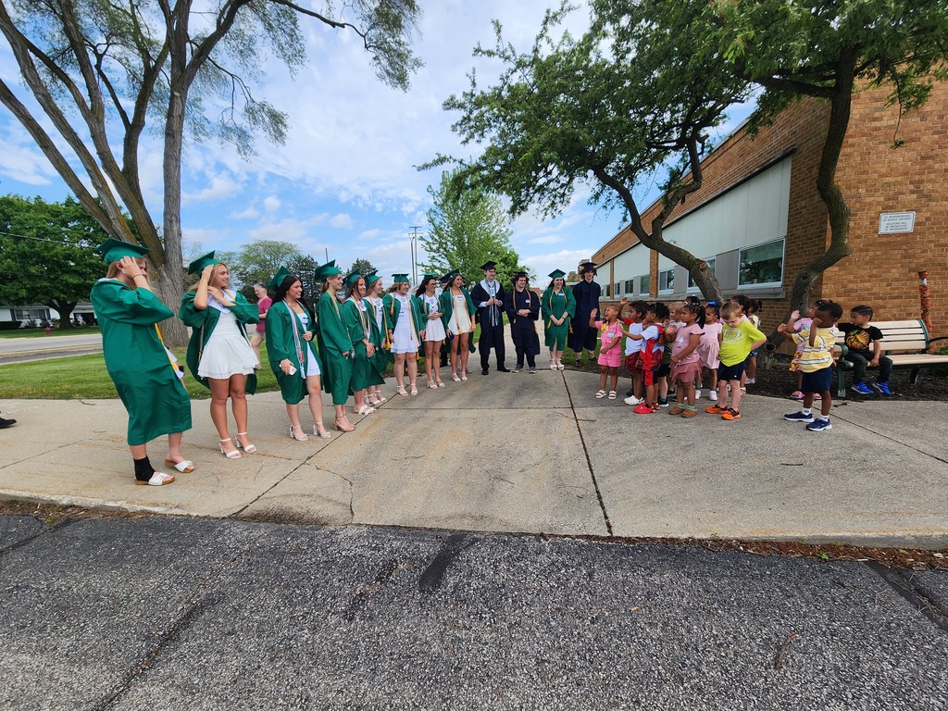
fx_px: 356
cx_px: 474
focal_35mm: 13
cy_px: 356
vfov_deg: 89.9
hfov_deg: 106.2
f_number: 2.2
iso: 50
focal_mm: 2.2
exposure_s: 1/1461
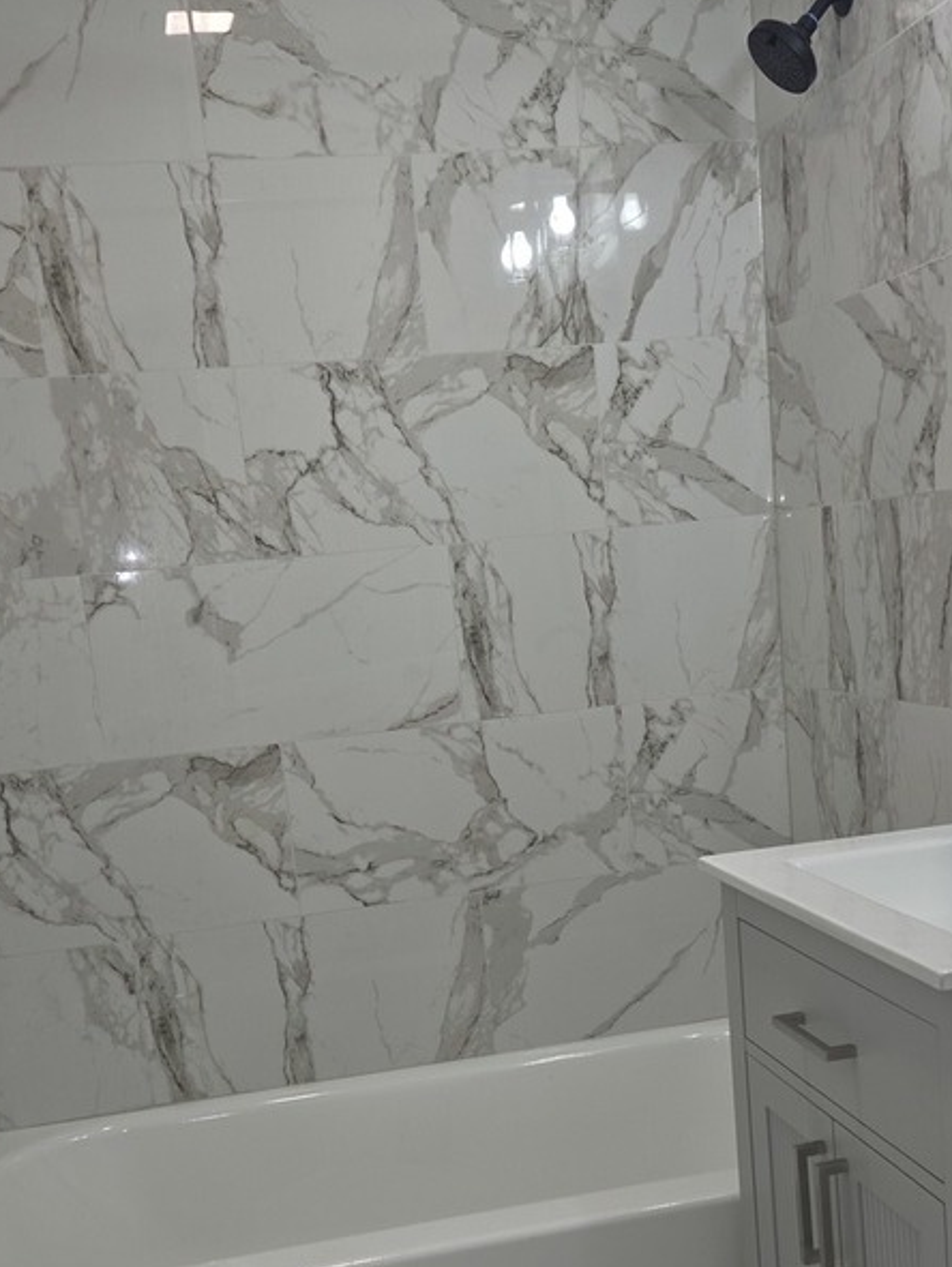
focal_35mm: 42
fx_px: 1538
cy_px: 834
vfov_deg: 44.2
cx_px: 497
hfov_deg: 34.4
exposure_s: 1/60
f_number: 1.8
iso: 32
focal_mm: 5.4
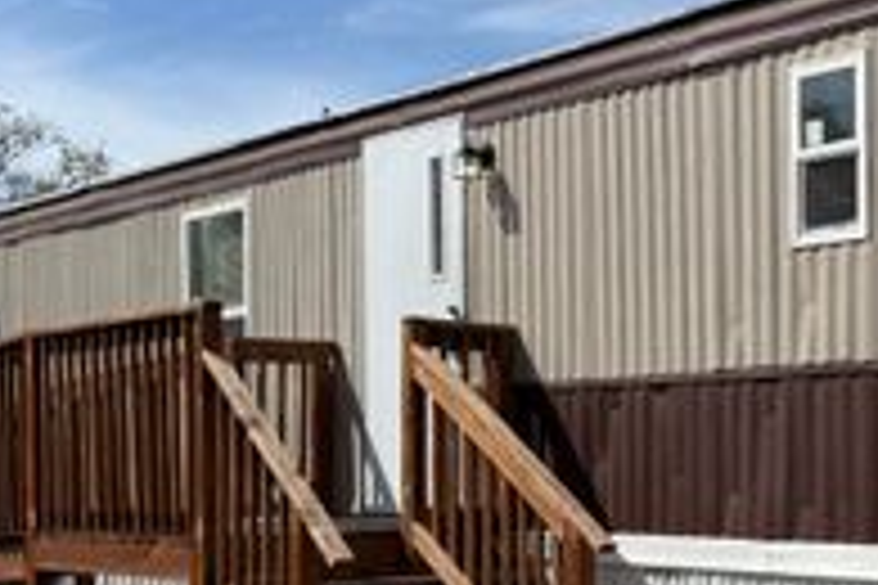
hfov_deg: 30.9
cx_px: 657
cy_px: 389
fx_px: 1561
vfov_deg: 21.2
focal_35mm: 64
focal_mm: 6.76
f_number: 1.78
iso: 80
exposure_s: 1/6173
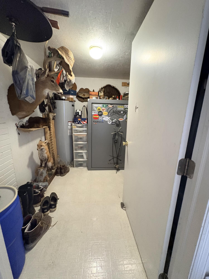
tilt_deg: -12.3
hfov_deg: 85.7
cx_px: 104
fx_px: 113
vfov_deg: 102.1
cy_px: 140
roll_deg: -0.8
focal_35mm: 14
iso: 800
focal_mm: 2.22
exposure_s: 1/60
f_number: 2.2
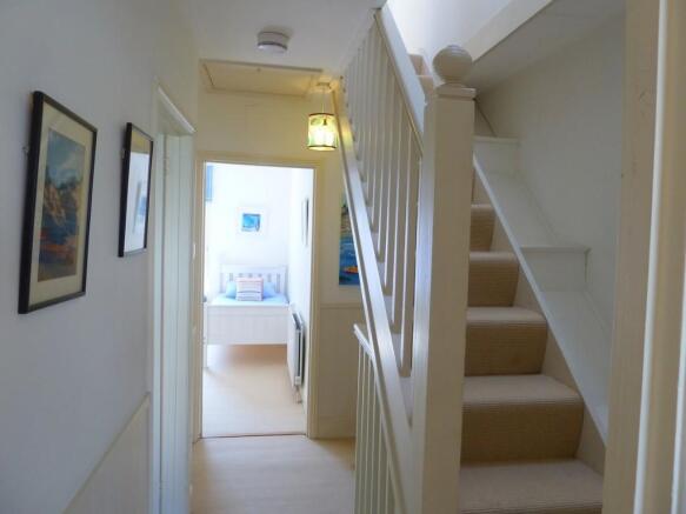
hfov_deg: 69.4
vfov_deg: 54.9
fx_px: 495
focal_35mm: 25
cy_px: 257
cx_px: 343
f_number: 3.3
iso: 100
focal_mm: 4.1
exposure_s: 1/30
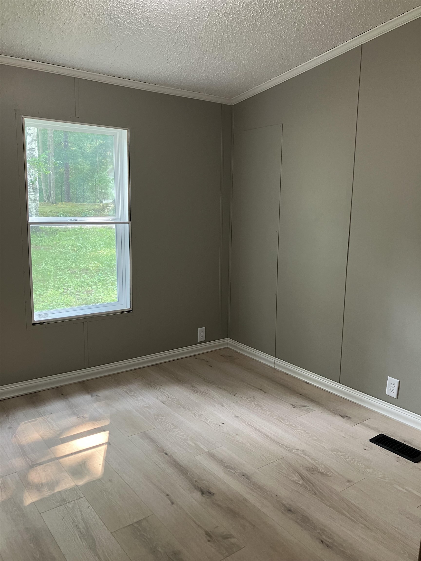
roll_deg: -0.8
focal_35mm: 28
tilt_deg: -7.5
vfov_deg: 63.4
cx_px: 210
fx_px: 454
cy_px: 280
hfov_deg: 49.7
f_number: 1.8
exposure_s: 1/60
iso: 125
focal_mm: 3.99
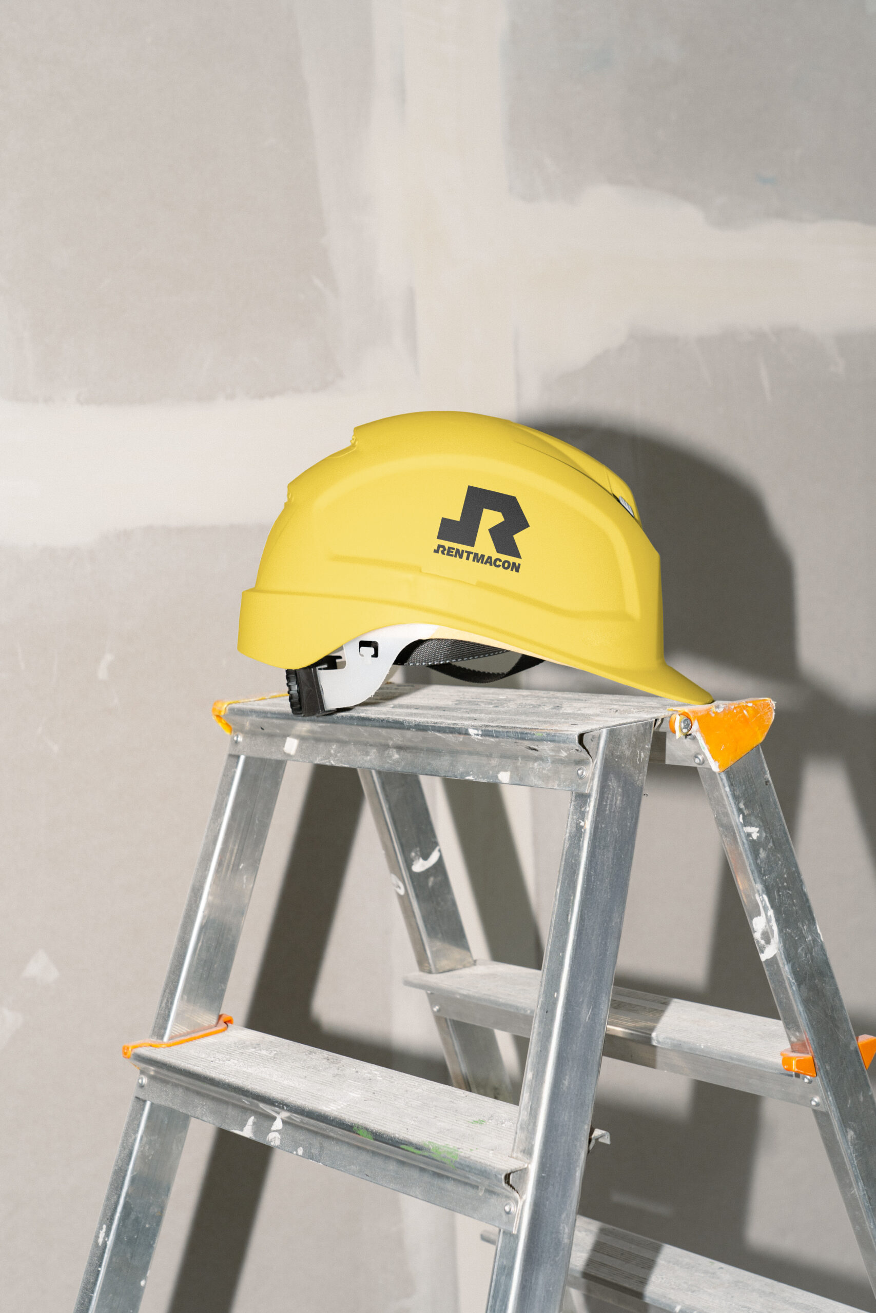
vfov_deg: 40.3
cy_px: 656
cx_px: 438
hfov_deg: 27.5
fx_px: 1788
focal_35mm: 49
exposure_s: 1/100
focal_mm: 49
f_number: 8
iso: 100
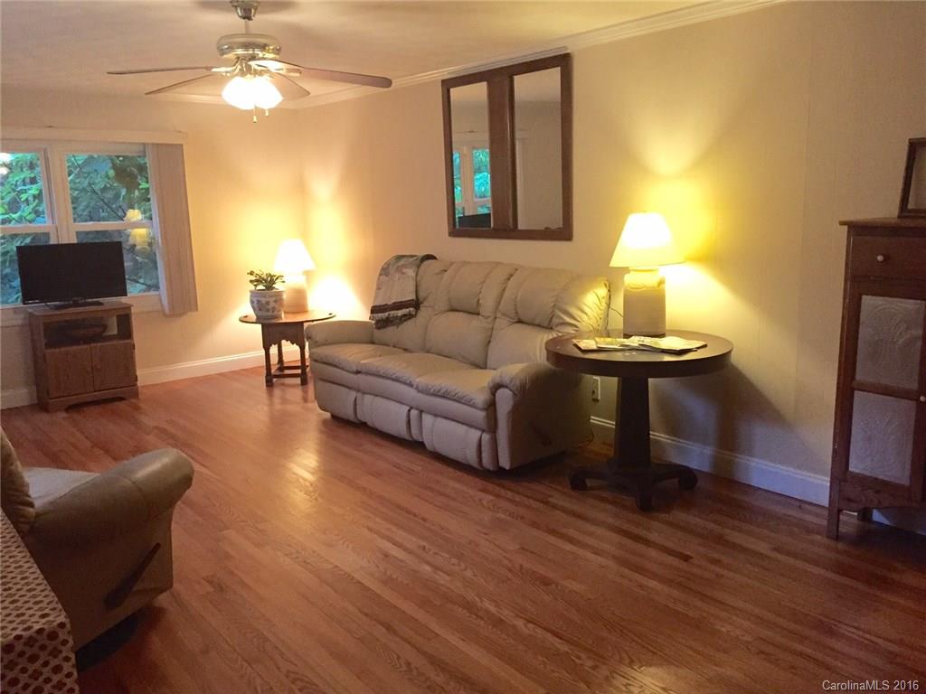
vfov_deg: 48.2
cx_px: 463
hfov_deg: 61.7
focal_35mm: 29
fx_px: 776
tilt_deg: -10.8
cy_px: 347
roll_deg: +1.5
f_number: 2.2
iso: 250
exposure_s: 1/30
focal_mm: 4.15
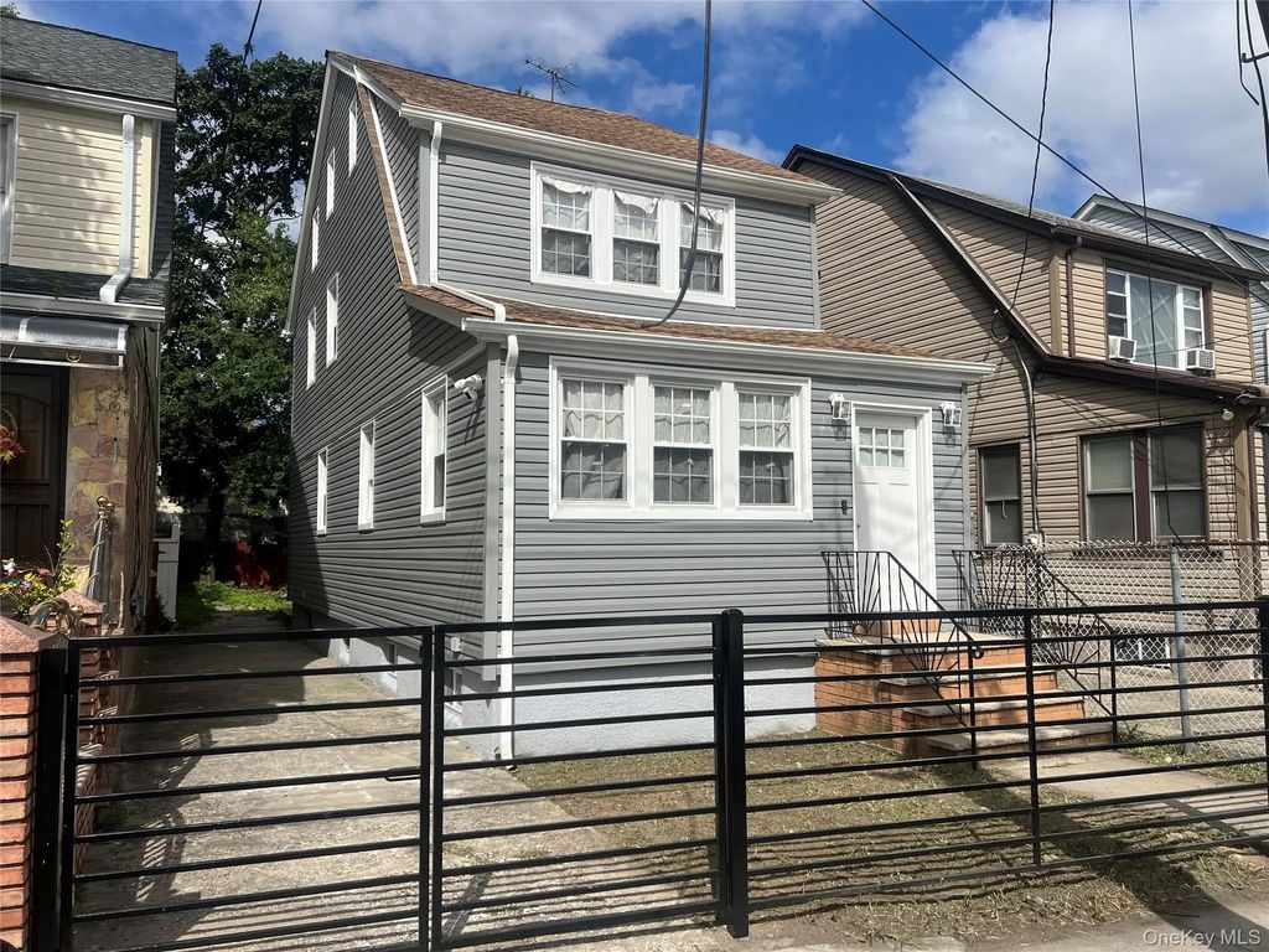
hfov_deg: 67.3
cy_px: 476
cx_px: 634
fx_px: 953
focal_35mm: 26
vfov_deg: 53.1
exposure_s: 1/8000
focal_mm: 5.7
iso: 50
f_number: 1.5
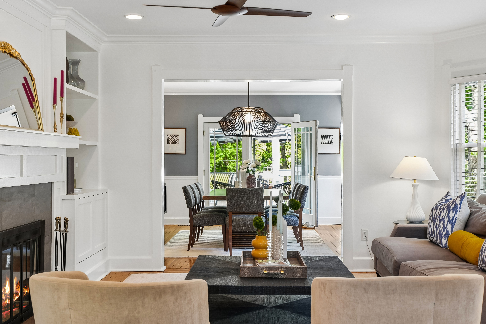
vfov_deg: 31.9
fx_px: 567
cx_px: 243
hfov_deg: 46.4
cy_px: 162
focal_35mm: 42
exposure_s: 1/5
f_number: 8
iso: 200
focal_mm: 28
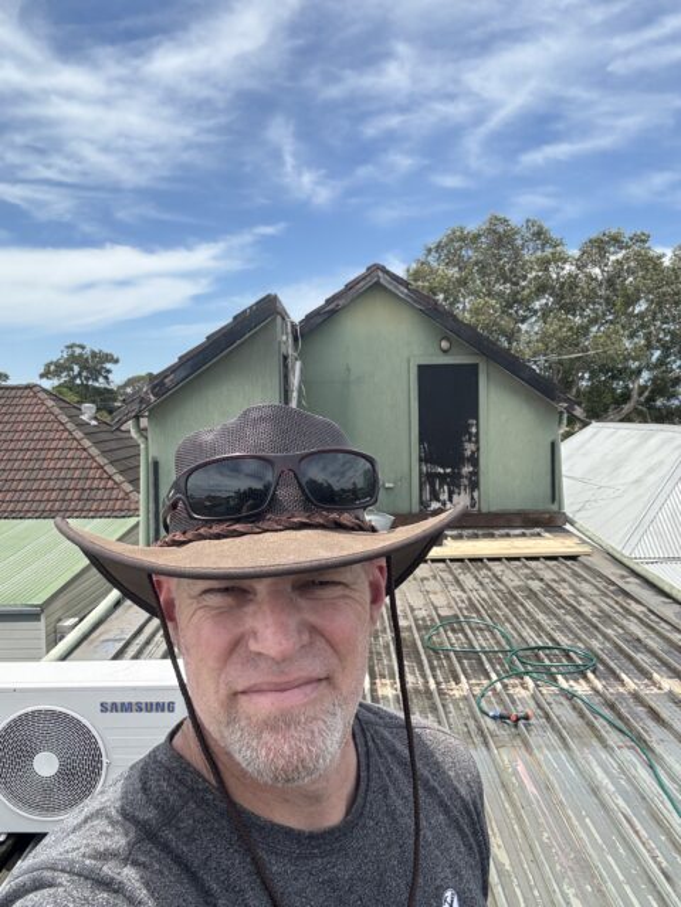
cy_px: 454
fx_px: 787
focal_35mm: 30
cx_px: 340
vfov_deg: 60.0
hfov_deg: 46.8
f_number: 1.9
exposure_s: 1/750
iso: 25
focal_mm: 2.69
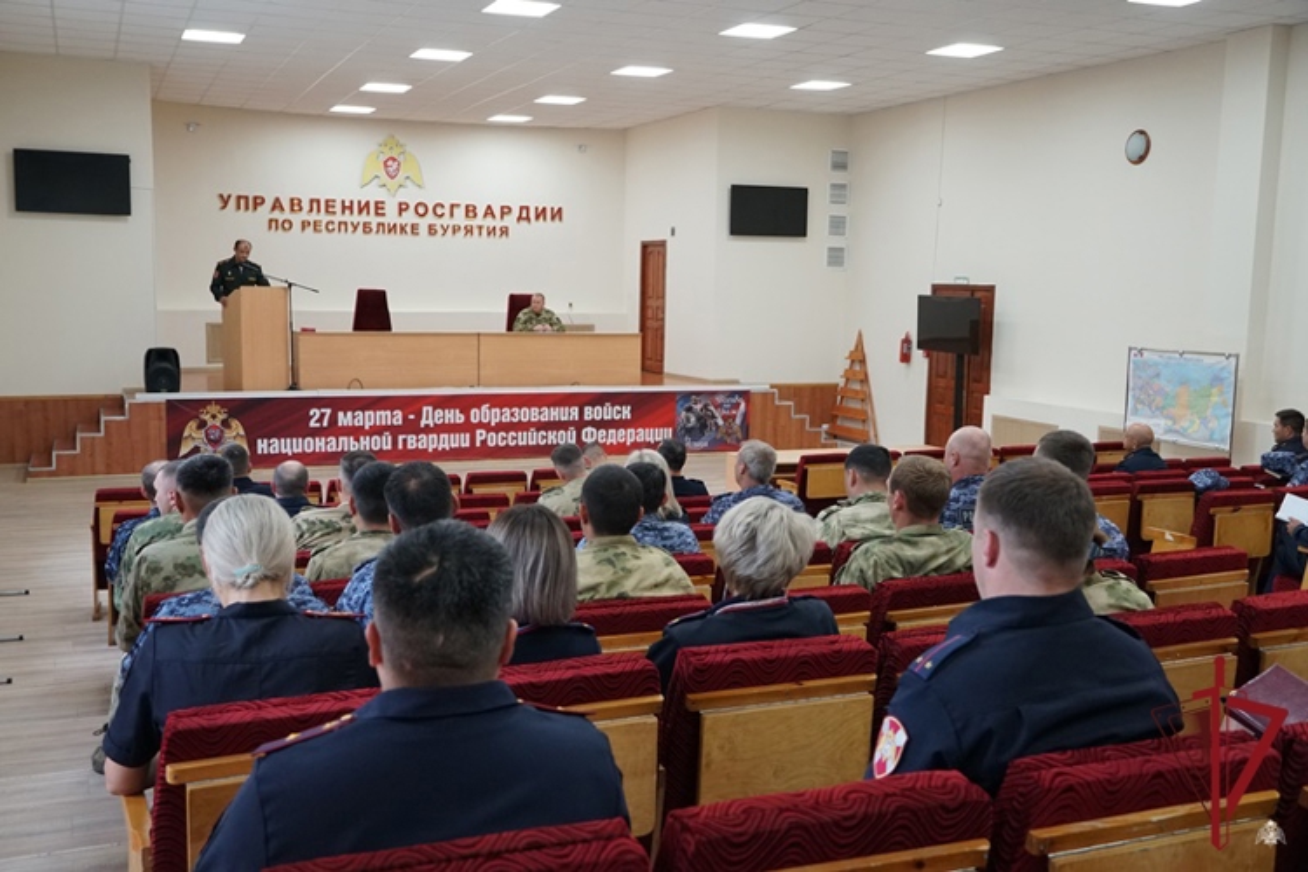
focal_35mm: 38
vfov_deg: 35.5
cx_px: 654
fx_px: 1362
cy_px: 436
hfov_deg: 51.3
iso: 1600
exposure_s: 1/160
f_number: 4
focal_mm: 25
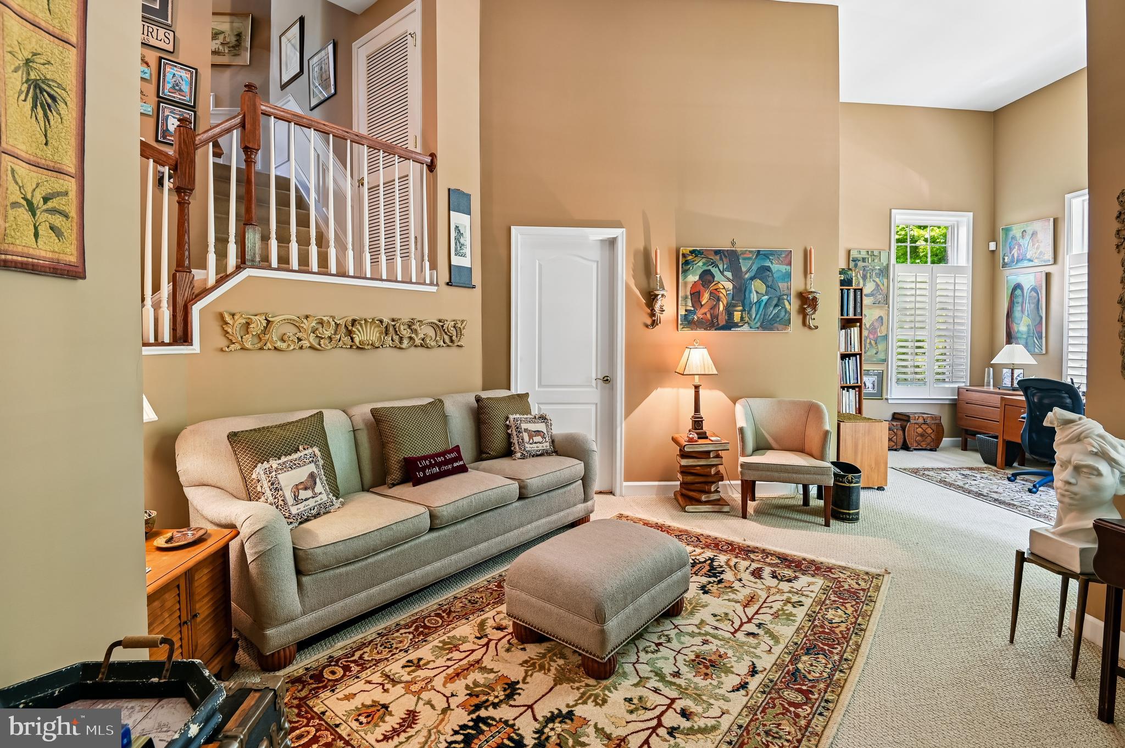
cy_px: 374
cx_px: 562
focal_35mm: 16
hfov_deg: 96.8
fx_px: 500
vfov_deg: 73.7
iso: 100
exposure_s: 1
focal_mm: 16
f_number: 8
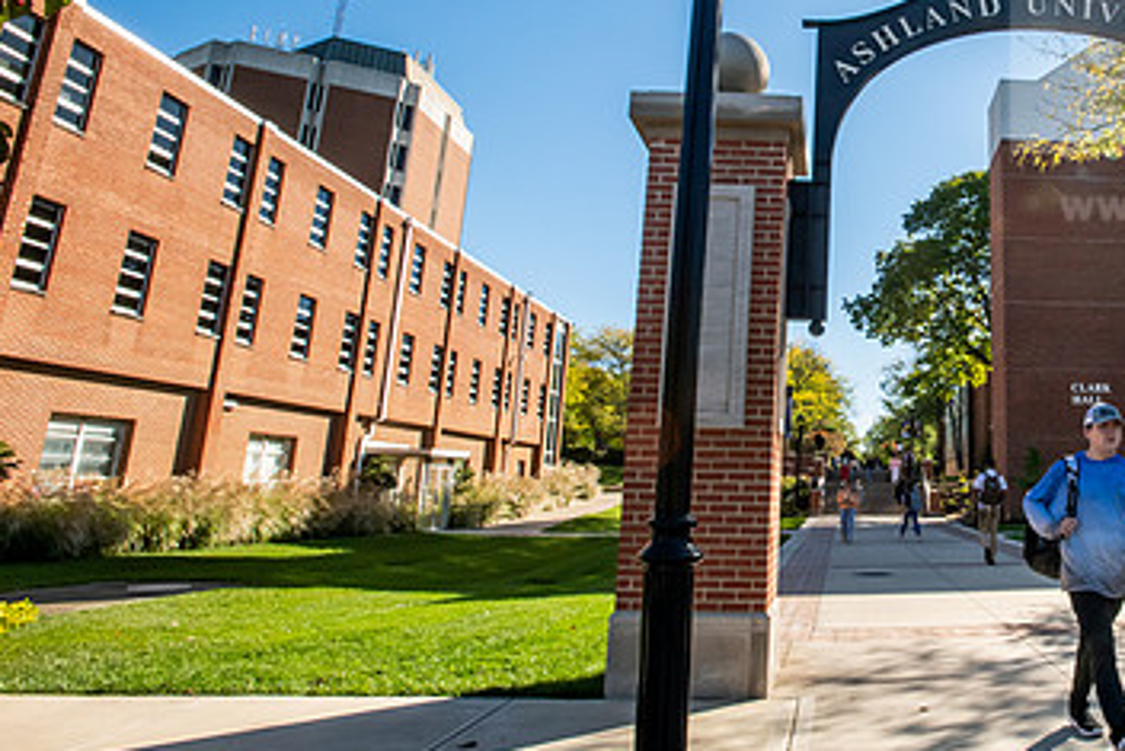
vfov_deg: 46.0
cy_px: 273
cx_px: 914
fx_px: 875
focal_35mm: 28
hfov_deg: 59.8
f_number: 22
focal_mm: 17
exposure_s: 1/160
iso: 1000
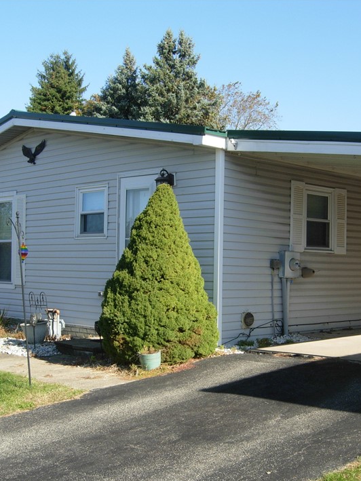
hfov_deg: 28.0
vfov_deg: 36.8
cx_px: 206
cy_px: 258
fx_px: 723
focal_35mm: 52
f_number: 4.8
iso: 50
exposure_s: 1/242
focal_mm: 7.5
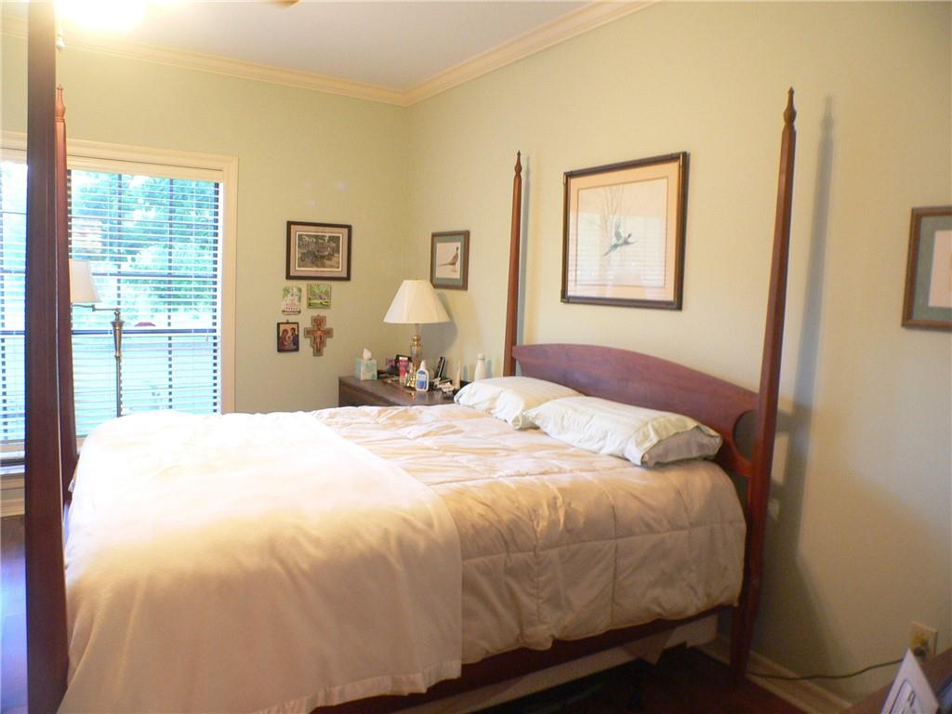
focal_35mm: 36
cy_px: 357
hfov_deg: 51.4
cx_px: 476
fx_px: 990
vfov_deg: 39.7
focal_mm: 6
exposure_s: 1/5
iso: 200
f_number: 2.8
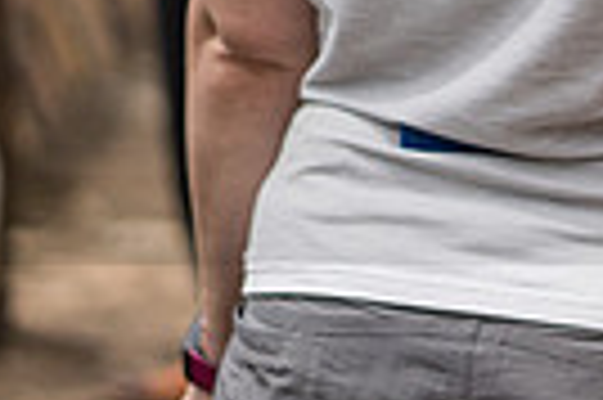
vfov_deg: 3.7
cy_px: -173
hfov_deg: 5.5
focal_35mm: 369
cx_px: 1062
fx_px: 6173
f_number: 2
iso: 100
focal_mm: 85
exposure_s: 1/3200
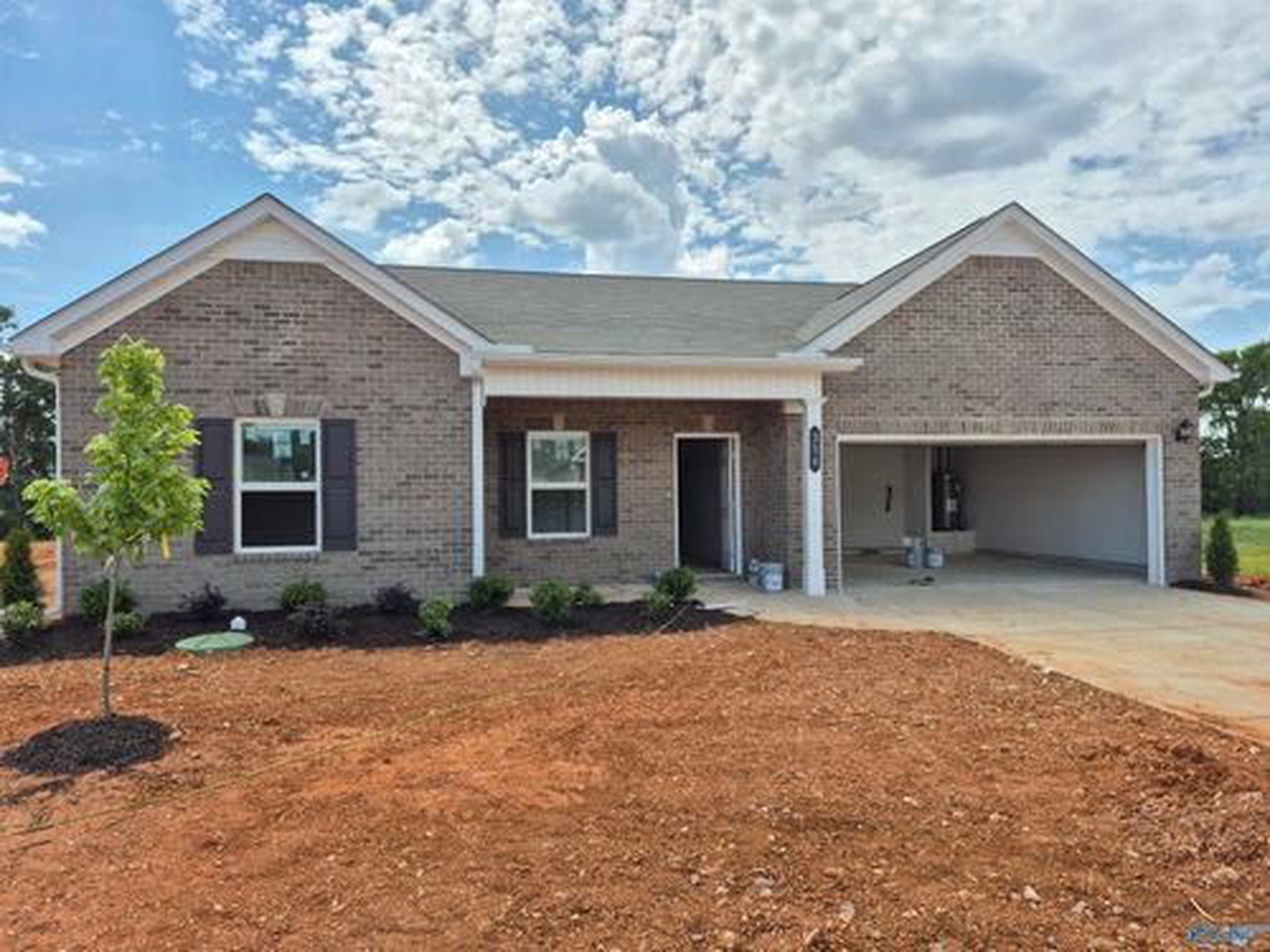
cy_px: 476
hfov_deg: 73.9
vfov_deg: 58.9
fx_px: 844
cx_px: 635
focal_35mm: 23
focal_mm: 5.4
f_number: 1.8
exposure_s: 1/2480
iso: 25
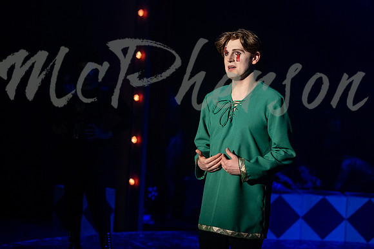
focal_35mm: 84
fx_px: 873
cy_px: 124
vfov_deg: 16.3
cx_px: 187
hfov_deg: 24.2
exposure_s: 1/250
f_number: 2
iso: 1250
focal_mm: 56
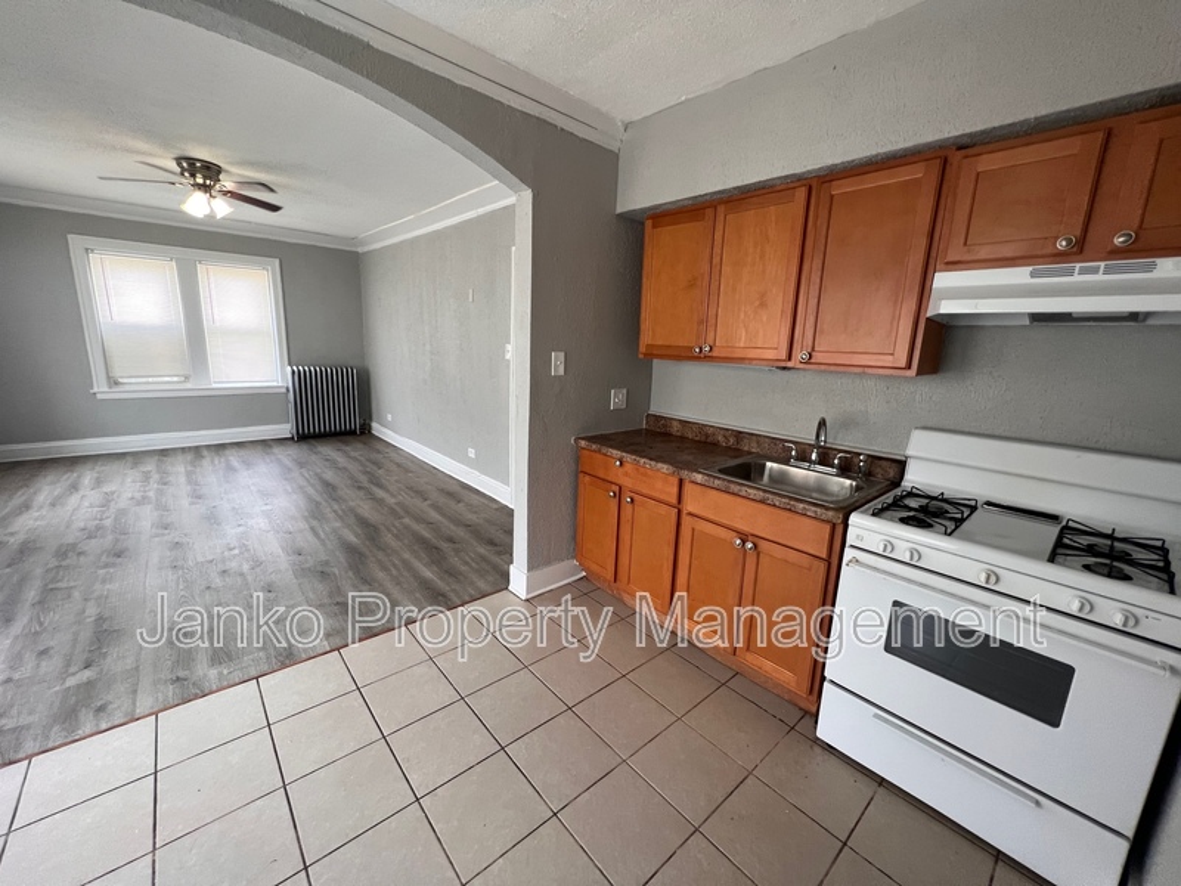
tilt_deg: -13.4
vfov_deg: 89.9
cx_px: 590
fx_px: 444
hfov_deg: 106.2
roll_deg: -2.8
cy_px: 443
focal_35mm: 13
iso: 125
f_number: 1.8
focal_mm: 1.57
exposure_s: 1/60
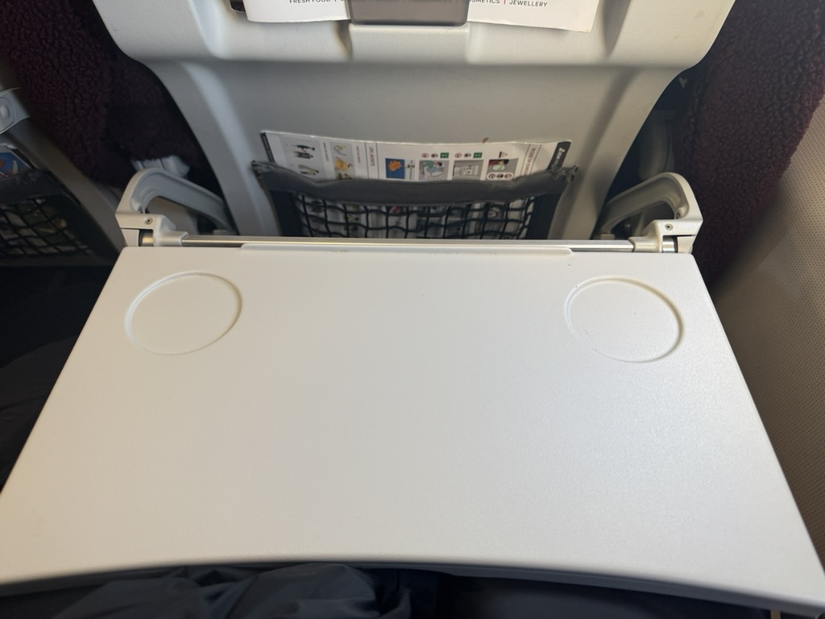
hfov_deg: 71.6
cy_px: 310
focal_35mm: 24
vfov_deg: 56.8
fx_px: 572
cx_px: 412
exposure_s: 1/91
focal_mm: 6.76
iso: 160
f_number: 1.78
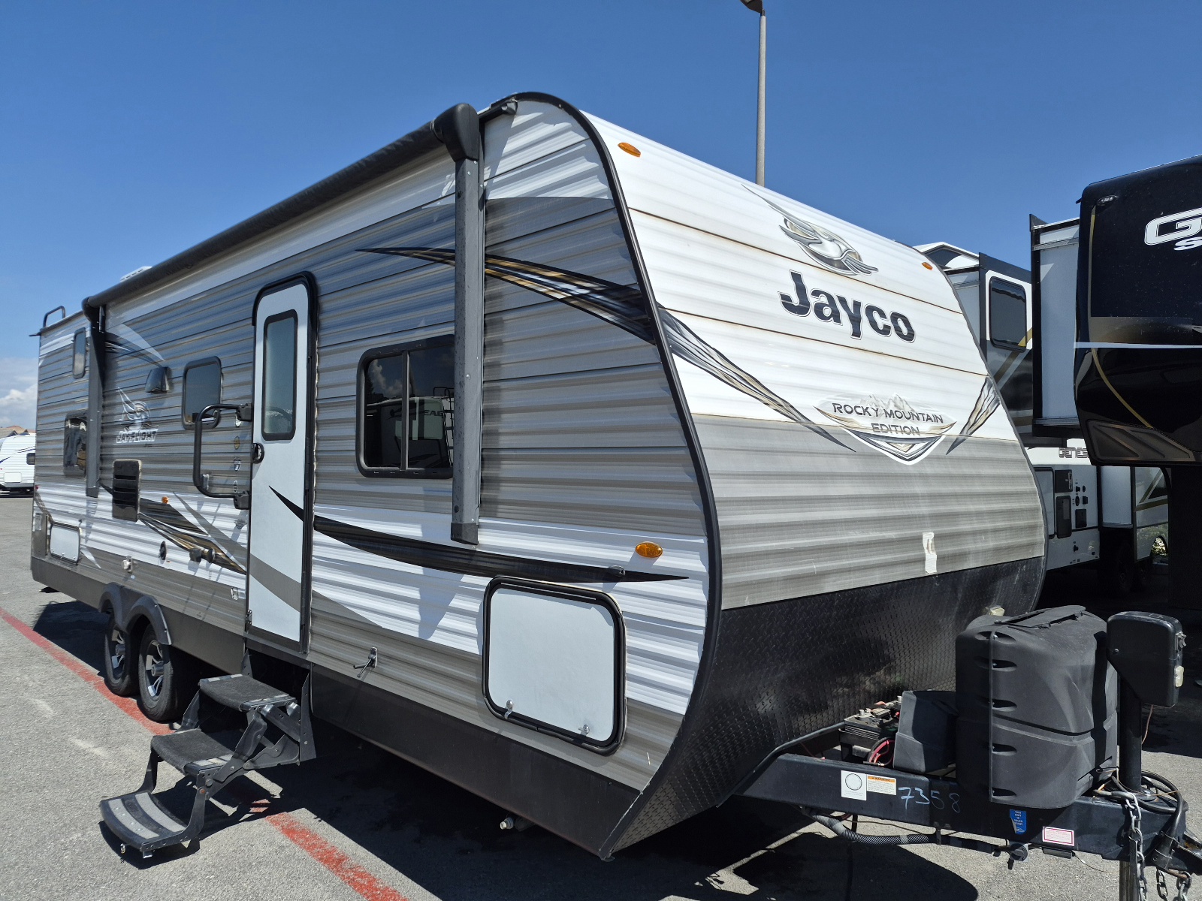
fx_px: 799
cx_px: 601
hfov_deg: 73.9
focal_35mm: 23
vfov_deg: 58.9
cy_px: 450
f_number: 1.8
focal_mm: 5.4
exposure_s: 1/10000
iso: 80
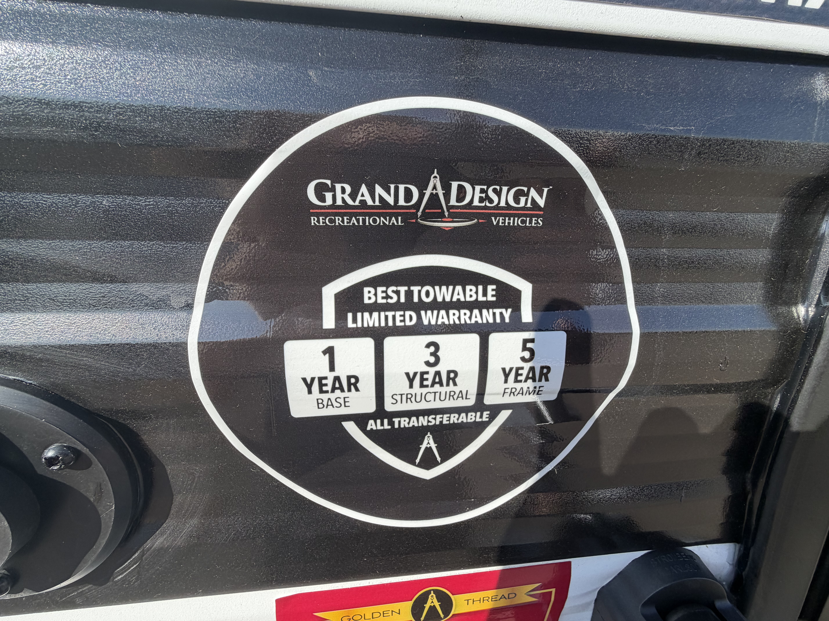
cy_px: 310
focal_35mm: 14
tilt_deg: -12.7
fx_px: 335
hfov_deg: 102.1
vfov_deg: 85.7
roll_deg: -0.3
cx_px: 414
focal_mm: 2.22
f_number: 2.2
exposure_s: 1/734
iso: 40
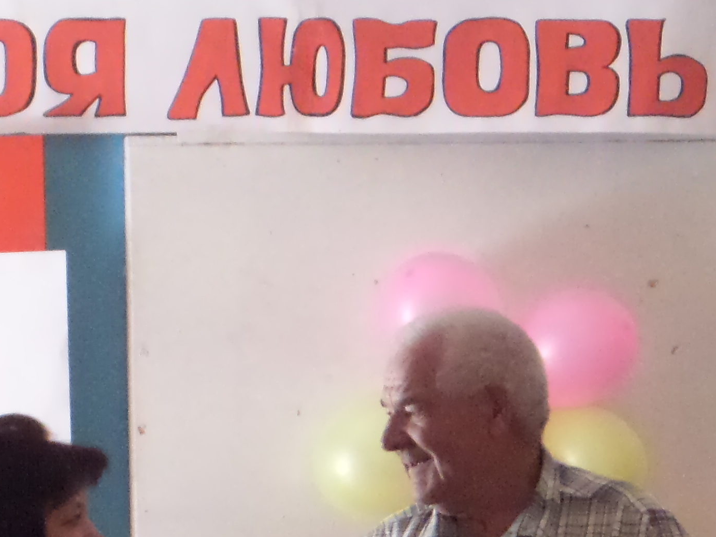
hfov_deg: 5.3
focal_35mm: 375
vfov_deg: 3.9
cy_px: 838
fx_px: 7758
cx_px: -23
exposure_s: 1/20
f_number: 4.4
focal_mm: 19.5
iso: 800
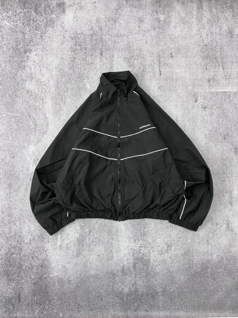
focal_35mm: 26
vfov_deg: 67.3
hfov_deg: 53.1
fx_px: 238
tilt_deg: -84.5
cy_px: 159
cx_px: 119
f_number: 1.5
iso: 125
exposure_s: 1/50
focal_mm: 5.7
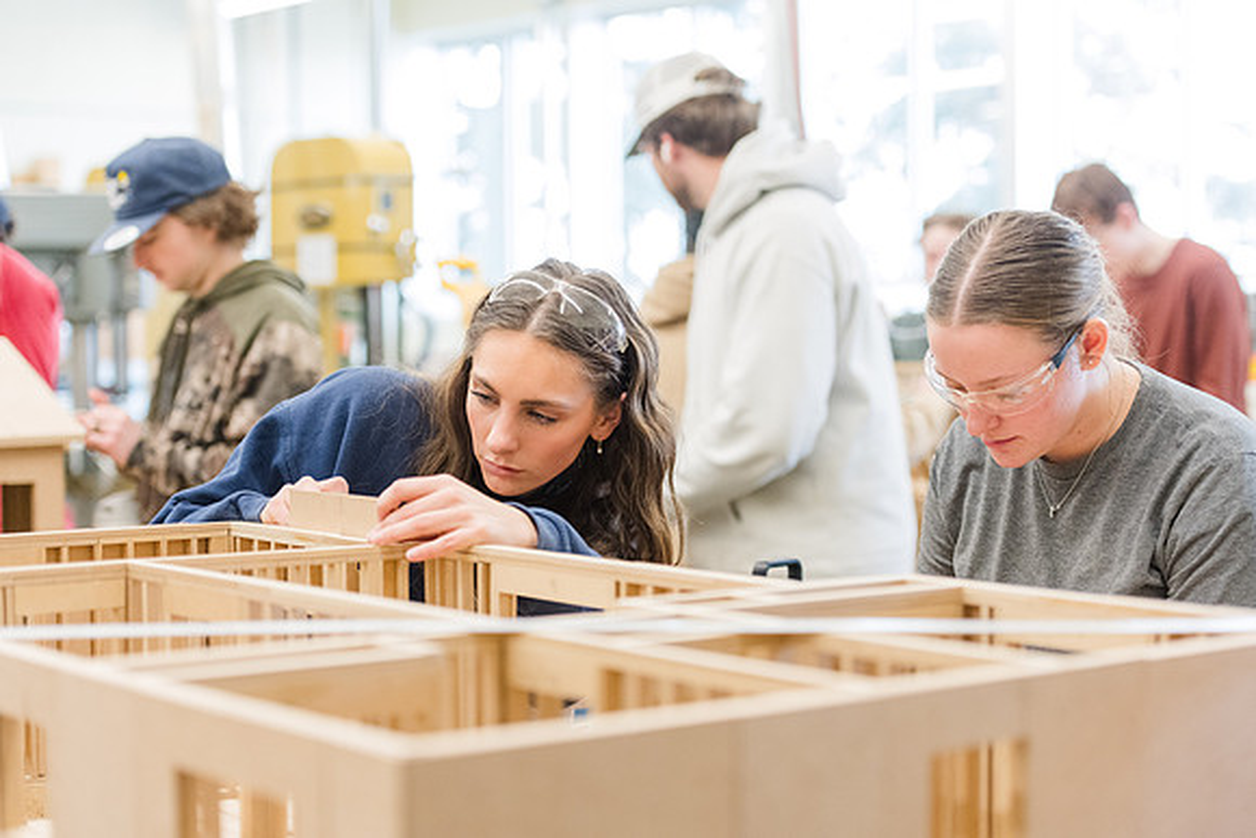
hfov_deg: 28.6
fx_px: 2462
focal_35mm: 71
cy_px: 419
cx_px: 628
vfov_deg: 19.3
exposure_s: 1/320
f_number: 2.8
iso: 2000
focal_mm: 70
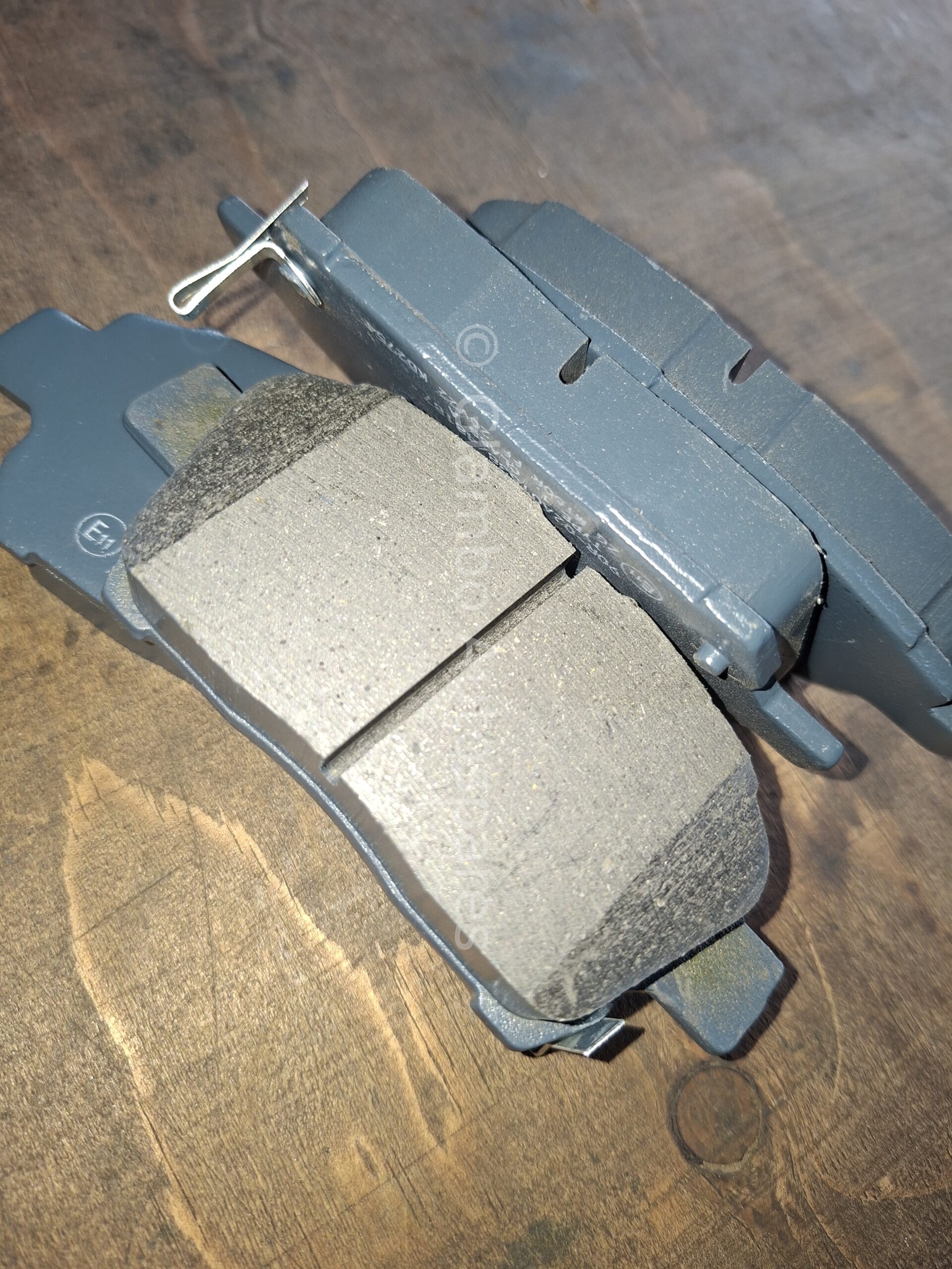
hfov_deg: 58.9
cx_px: 476
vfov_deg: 73.9
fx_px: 843
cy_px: 634
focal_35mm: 23
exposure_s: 1/100
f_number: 1.8
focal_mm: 5.54
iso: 125
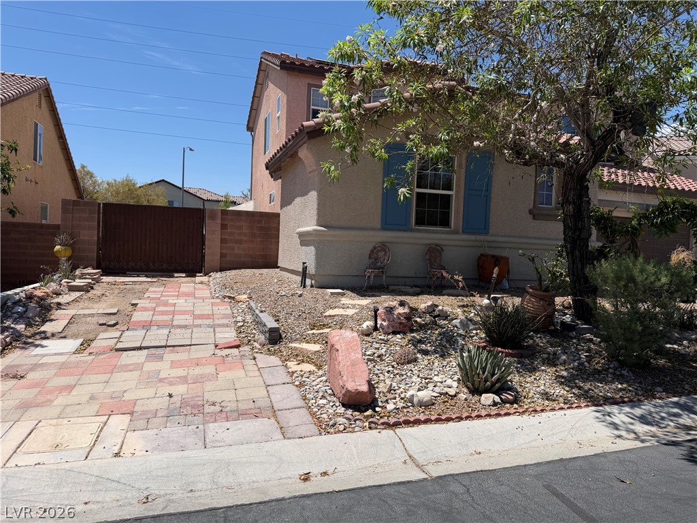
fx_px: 483
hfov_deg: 71.6
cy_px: 262
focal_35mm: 24
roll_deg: -2.8
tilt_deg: -1.0
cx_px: 348
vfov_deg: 56.8
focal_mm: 6.76
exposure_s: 1/6173
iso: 80
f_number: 1.78
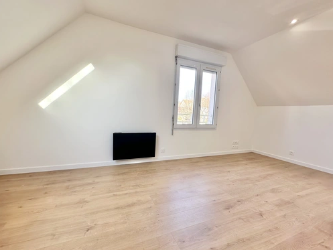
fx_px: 144
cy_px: 129
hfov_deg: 98.1
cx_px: 159
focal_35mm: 15
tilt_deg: -5.1
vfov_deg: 81.7
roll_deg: -2.5
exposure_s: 1/99
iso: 50
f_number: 2.2
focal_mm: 2.22
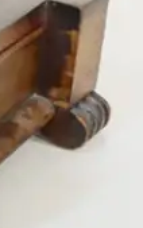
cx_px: -345
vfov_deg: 11.3
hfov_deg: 6.4
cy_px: -76
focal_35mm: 180
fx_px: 1120
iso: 3200
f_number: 5.6
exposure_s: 1/50
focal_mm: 14
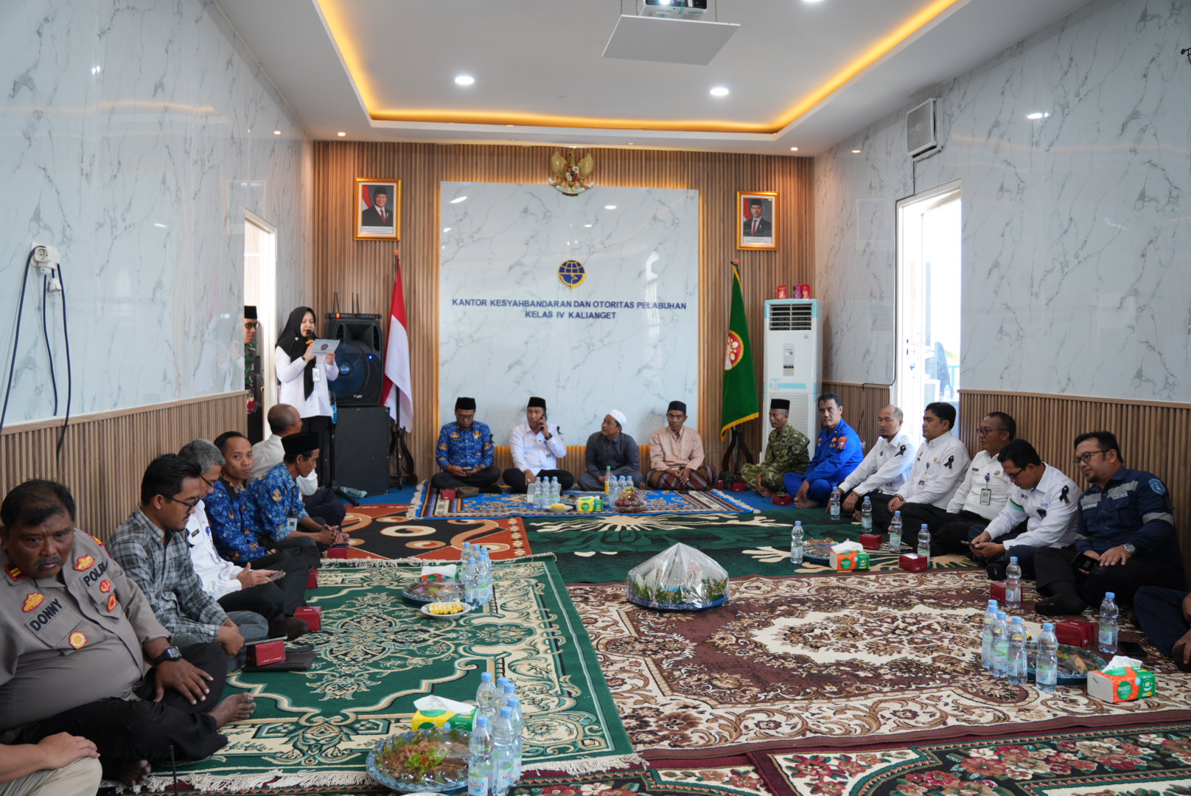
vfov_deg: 50.5
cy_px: 398
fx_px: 844
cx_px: 596
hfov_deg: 70.4
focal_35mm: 26
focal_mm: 17
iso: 200
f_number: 2.8
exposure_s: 1/30
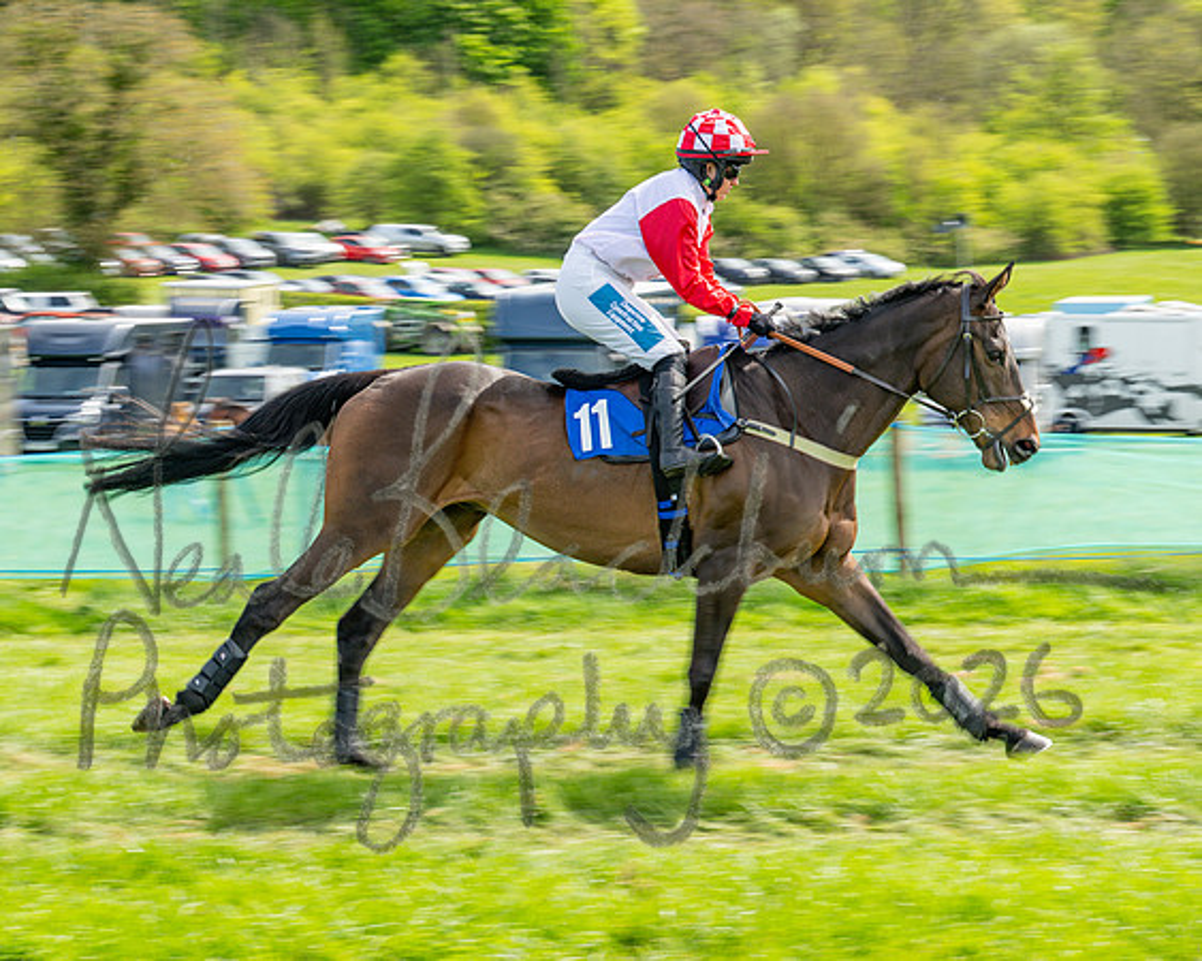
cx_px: 505
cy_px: 467
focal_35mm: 101
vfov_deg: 15.2
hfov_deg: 18.9
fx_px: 3606
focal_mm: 70
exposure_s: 1/160
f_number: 9
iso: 100
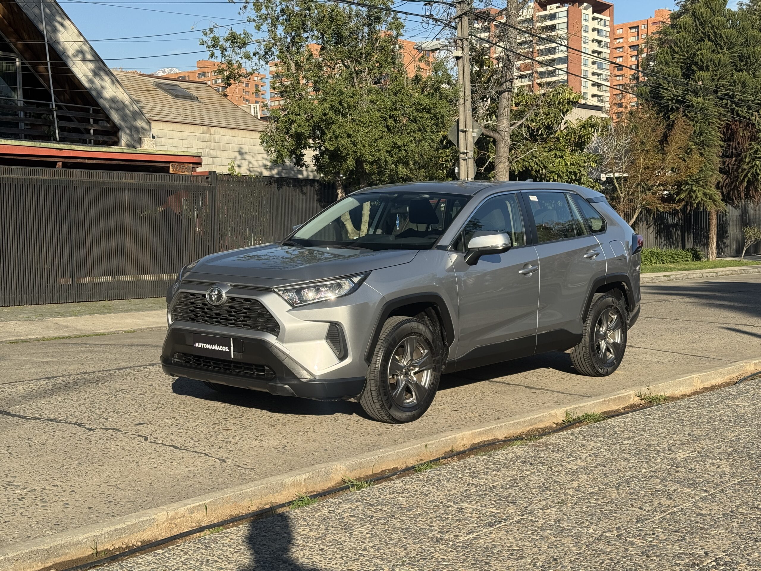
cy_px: 286
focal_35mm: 48
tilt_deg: -2.3
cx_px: 380
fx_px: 1055
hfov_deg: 39.7
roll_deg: +0.5
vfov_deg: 30.3
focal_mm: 6.76
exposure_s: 1/1458
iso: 64
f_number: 1.78
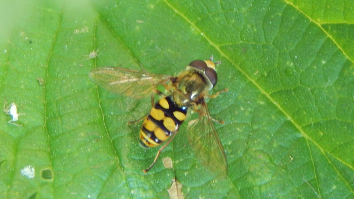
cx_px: 177
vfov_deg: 6.9
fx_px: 1643
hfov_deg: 12.3
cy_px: 99
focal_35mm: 175
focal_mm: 28.7
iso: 280
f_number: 5.1
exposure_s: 1/30
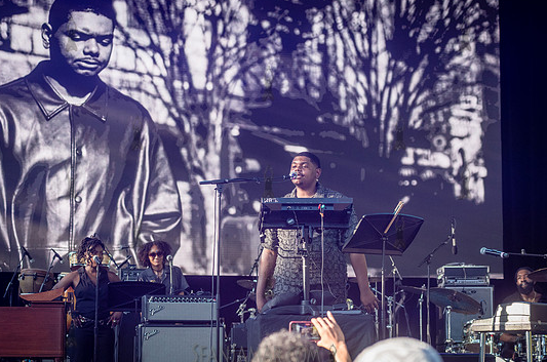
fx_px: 1516
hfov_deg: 20.4
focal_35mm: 100
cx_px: 300
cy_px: 161
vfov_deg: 13.6
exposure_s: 1/800
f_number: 4.5
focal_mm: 80
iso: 1000
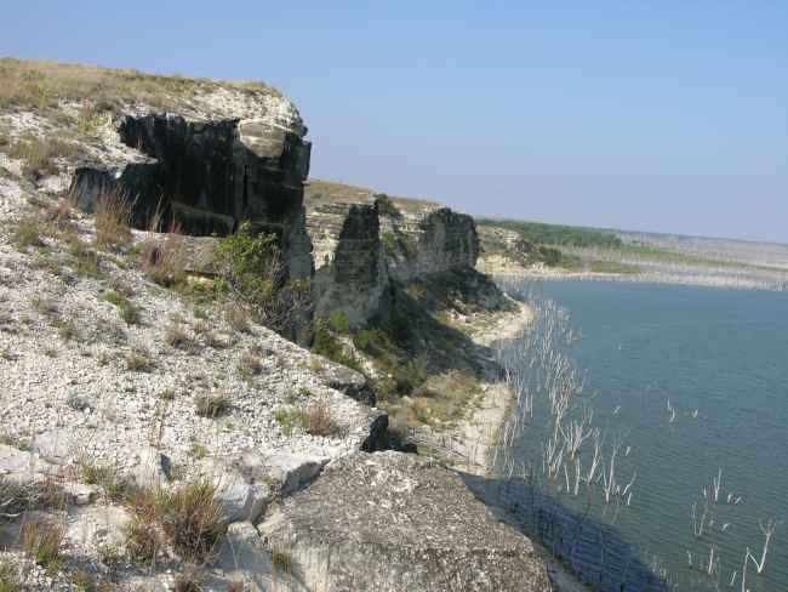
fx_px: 1139
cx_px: 394
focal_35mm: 50
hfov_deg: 38.2
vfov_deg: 29.1
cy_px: 296
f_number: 6.8
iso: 50
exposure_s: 1/200
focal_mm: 12.7
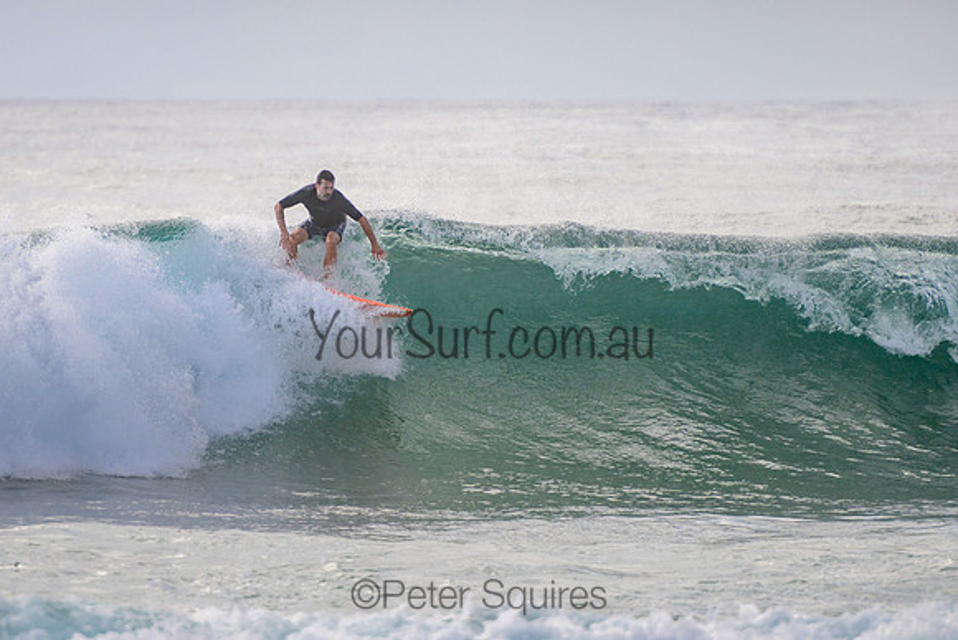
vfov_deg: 2.5
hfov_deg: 3.7
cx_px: 417
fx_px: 14644
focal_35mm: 550
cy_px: 268
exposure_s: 1/2000
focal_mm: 400
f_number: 5.6
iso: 320
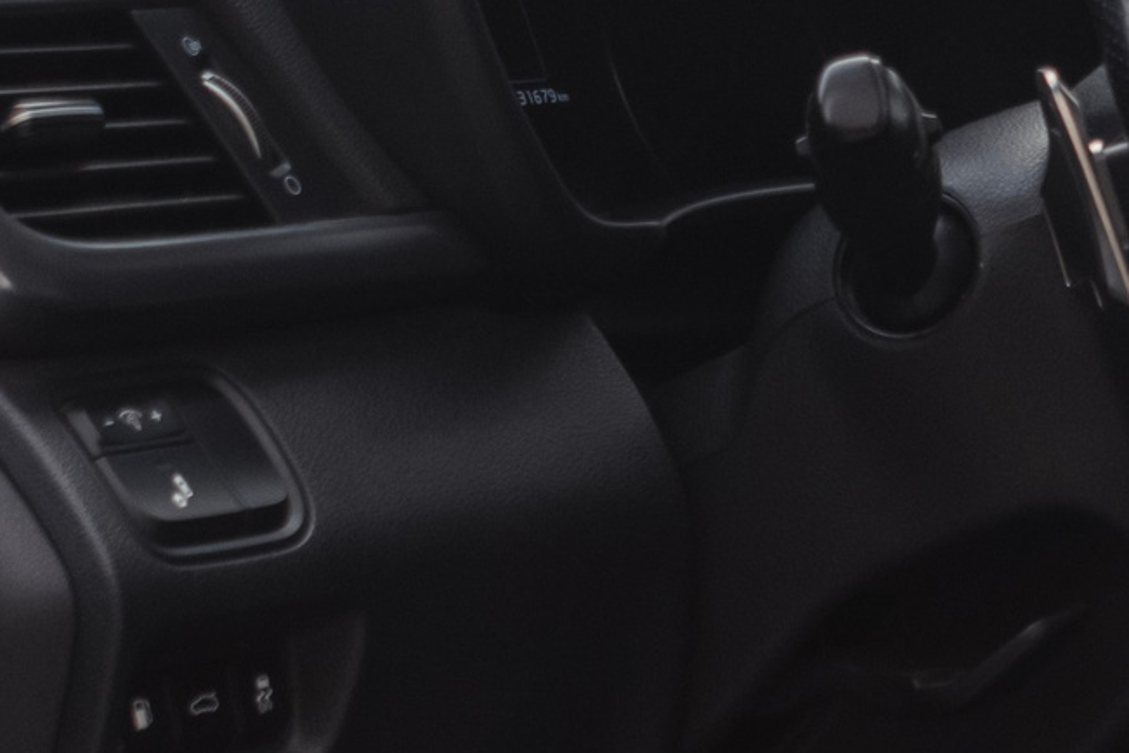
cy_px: 667
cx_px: 1354
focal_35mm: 236
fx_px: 7401
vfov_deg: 5.8
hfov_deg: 8.6
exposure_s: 1/160
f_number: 4.8
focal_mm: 40
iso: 1600
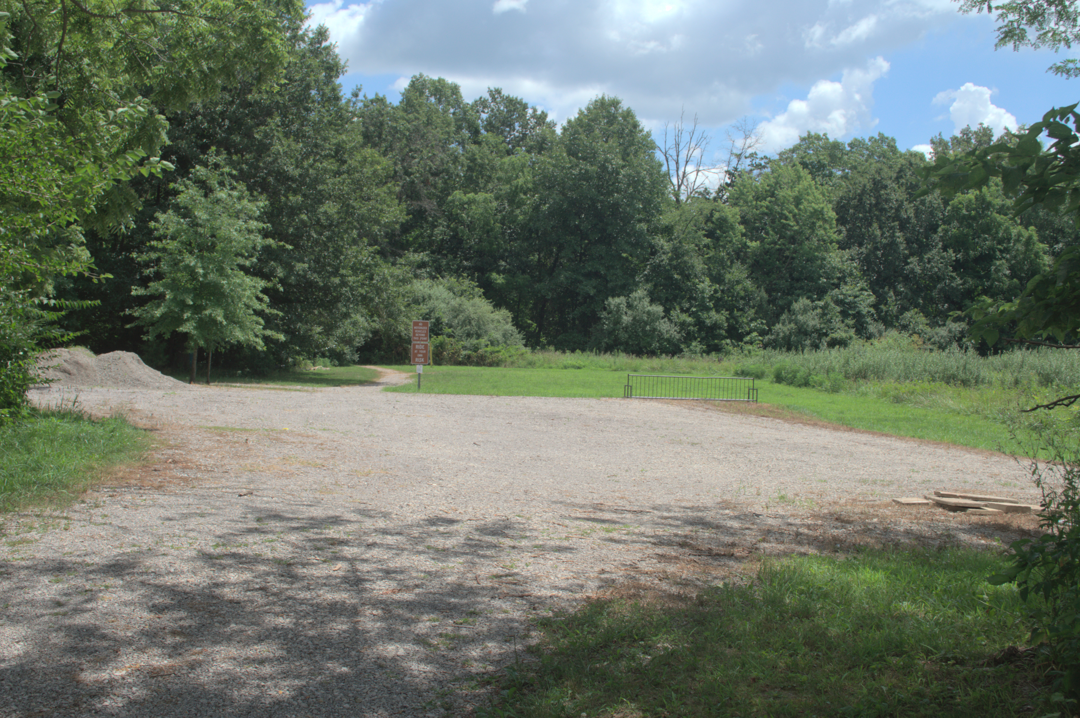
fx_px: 1169
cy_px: 359
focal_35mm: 39
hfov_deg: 49.6
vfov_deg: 34.1
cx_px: 540
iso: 100
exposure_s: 1/160
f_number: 10
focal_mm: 26
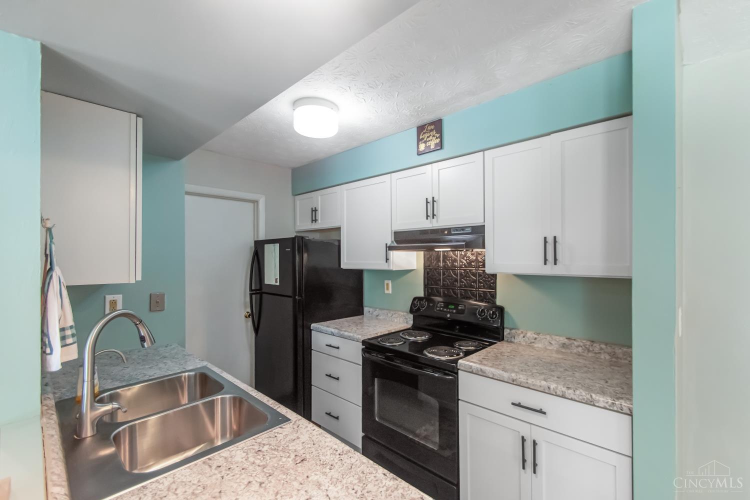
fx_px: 312
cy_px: 250
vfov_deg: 77.3
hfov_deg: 100.4
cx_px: 375
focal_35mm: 15
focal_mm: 10
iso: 1250
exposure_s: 1/60
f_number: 4
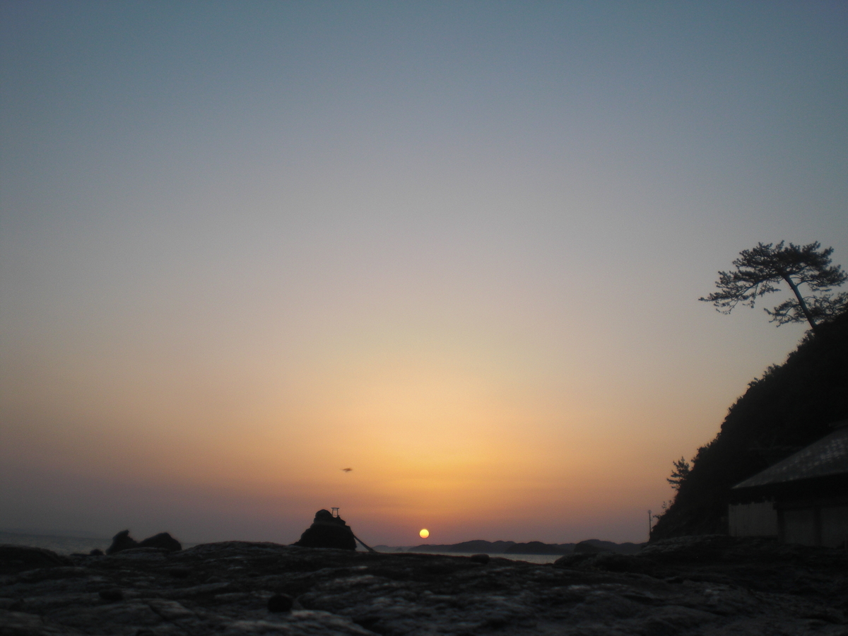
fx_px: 931
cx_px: 424
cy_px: 318
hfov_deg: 49.0
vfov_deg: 37.7
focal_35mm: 38
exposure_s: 1/320
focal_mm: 6.3
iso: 64
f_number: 3.1
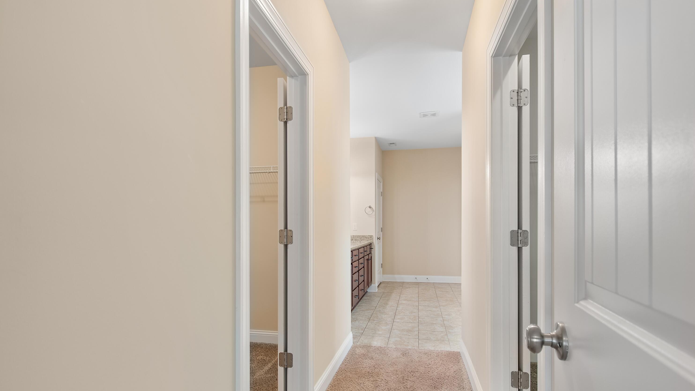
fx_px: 332
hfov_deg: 92.7
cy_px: 224
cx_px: 348
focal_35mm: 18
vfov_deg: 60.7
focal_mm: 11.5
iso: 100
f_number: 4.8
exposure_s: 1/8
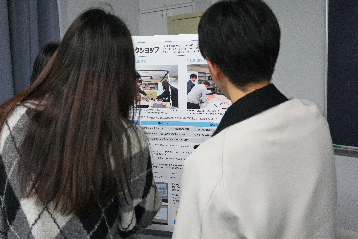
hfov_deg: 45.0
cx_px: 179
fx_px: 433
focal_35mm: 44
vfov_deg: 30.8
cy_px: 120
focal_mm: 29
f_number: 4.5
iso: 5000
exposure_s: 1/160
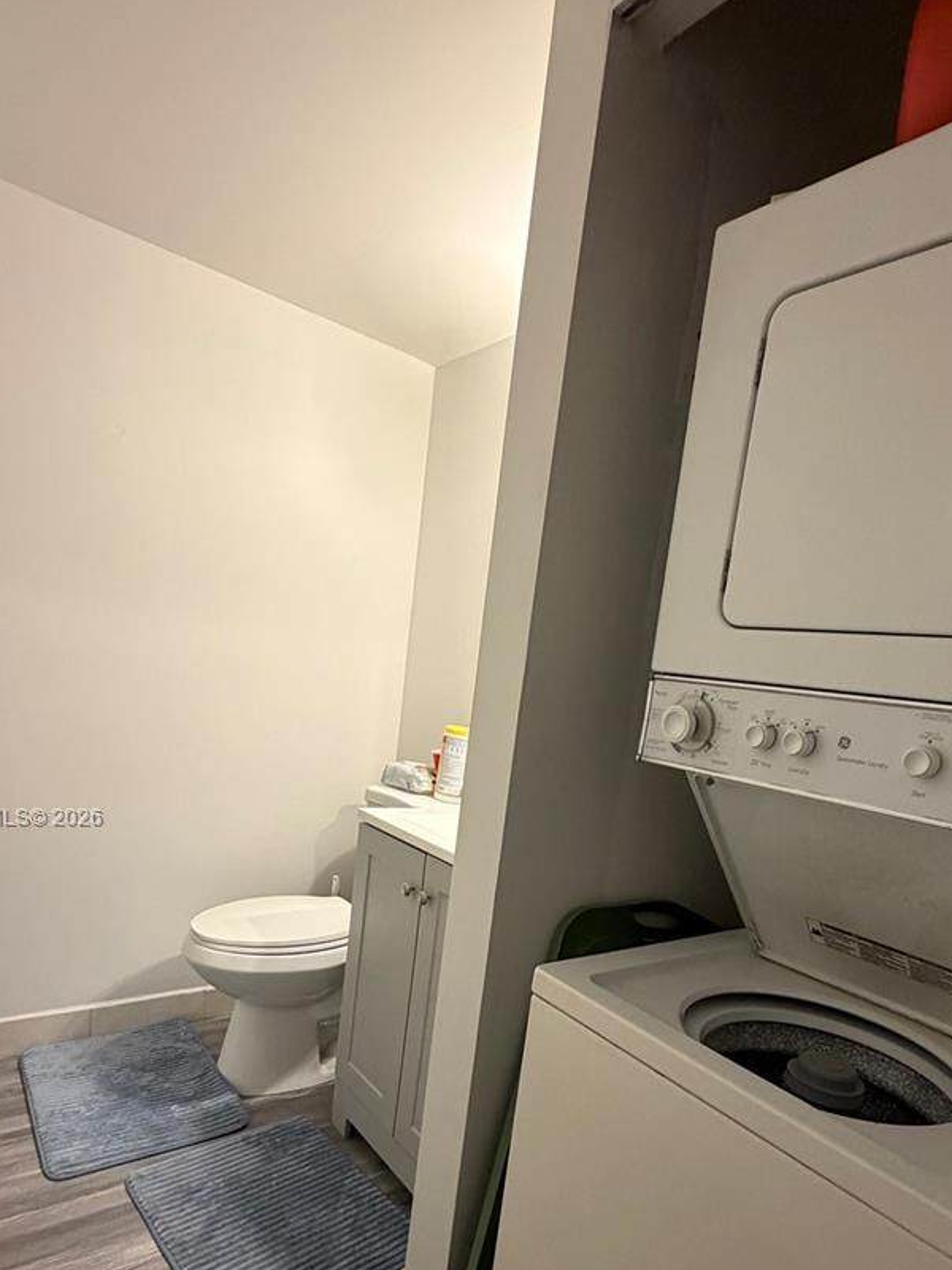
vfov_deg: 77.1
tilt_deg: -9.7
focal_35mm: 21
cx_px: 522
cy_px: 819
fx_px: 770
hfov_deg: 63.3
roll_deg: -7.9
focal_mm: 2.22
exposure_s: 1/60
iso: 320
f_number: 2.2
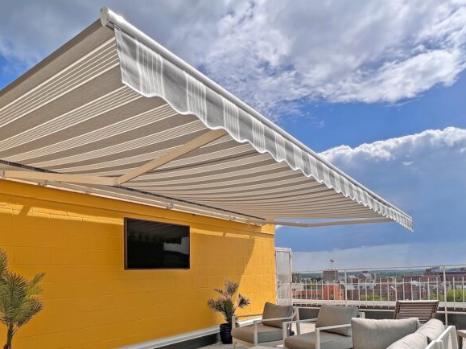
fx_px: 310
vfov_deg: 54.9
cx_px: 216
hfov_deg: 73.8
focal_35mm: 23
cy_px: 278
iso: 32
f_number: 1.8
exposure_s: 1/1700
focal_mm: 1.57
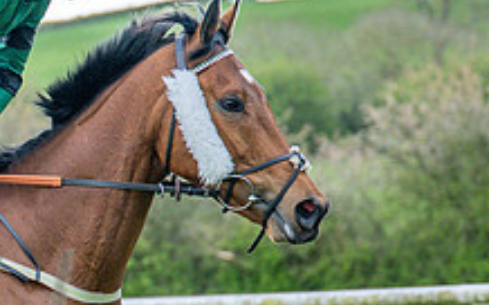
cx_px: -98
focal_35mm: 332
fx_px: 4422
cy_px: 278
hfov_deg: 6.3
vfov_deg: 3.9
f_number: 2.8
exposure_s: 1/1000
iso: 400
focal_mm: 70
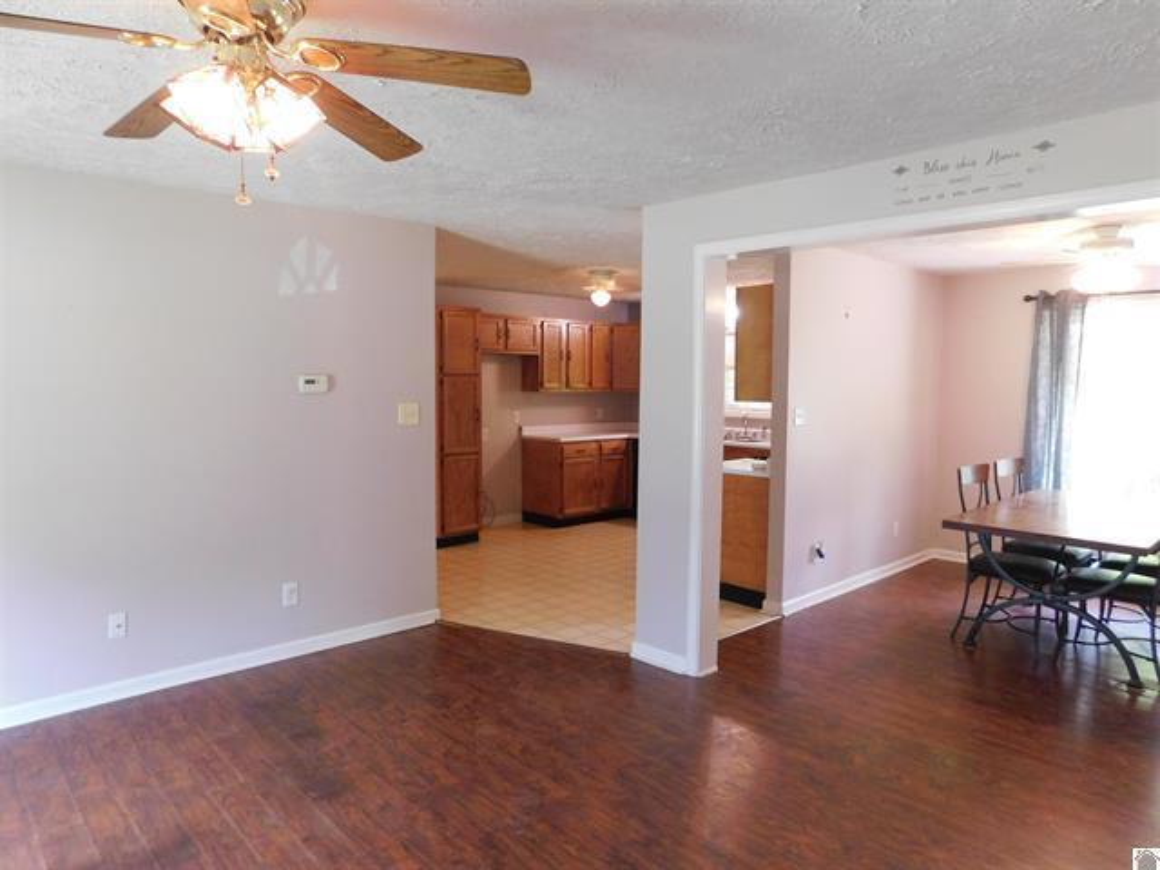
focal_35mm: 23
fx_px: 771
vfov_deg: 58.9
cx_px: 580
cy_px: 435
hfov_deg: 73.9
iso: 400
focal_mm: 4
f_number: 3
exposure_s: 1/25
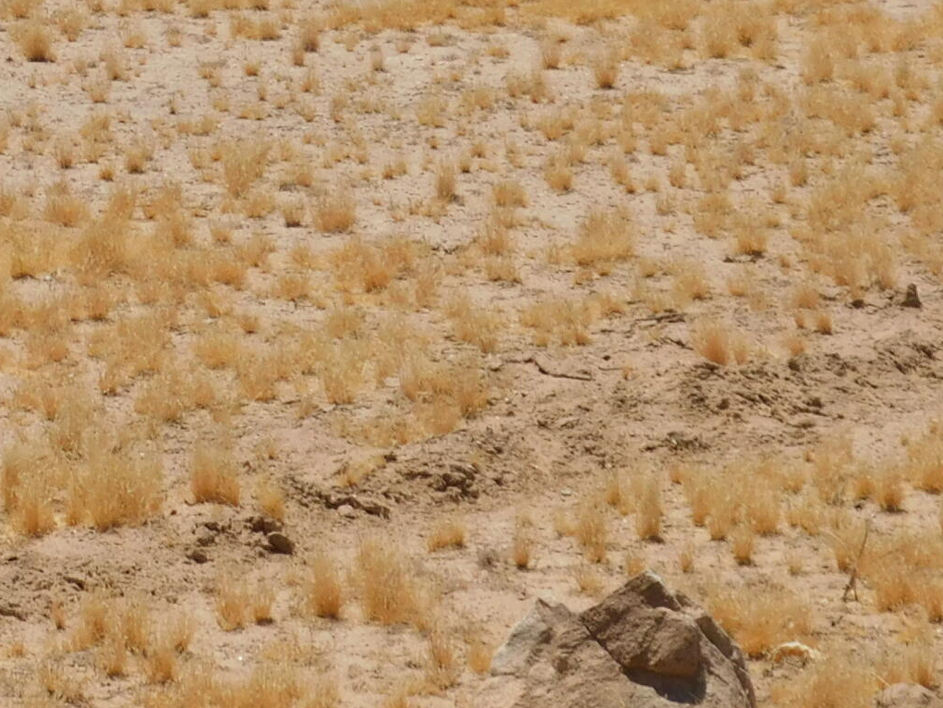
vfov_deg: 6.3
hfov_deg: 8.3
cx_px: -221
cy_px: -265
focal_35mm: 235
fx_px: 6403
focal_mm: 14.2
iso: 125
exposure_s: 1/1250
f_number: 4.4
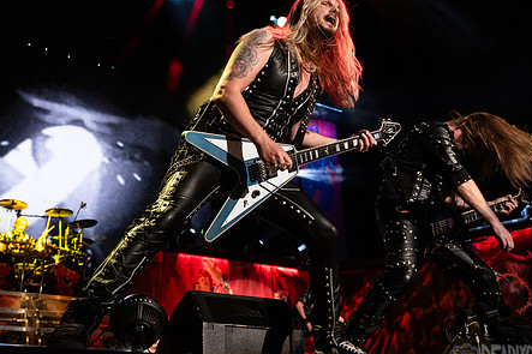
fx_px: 547
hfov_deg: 51.0
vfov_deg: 35.8
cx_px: 181
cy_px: 141
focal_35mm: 37
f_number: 4
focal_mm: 24
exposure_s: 1/800
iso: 1600
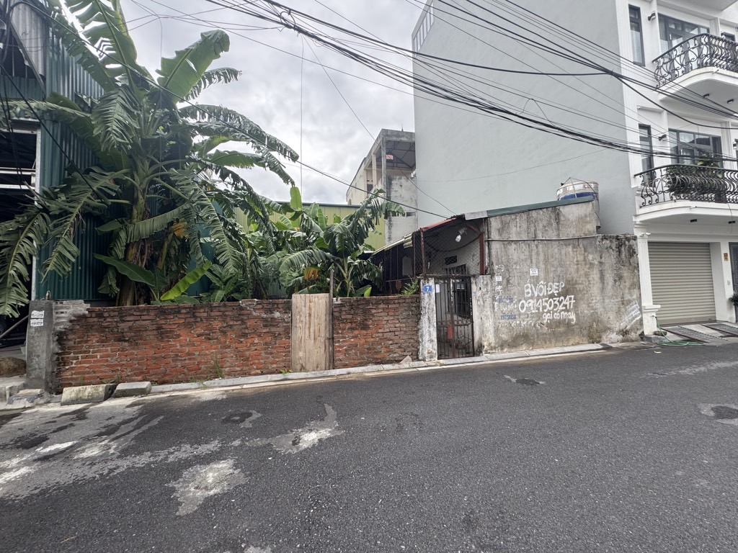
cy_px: 276
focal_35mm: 14
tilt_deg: +3.7
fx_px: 298
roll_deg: +2.2
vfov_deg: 85.7
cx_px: 369
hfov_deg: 102.1
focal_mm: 2.22
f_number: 2.2
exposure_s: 1/141
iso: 40
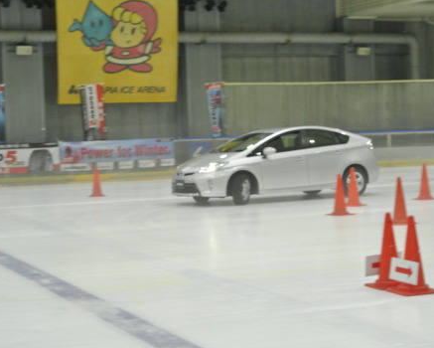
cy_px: 175
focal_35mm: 82
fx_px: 1054
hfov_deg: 23.3
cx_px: 241
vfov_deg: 18.7
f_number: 5.6
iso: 800
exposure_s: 1/60
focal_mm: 26.7
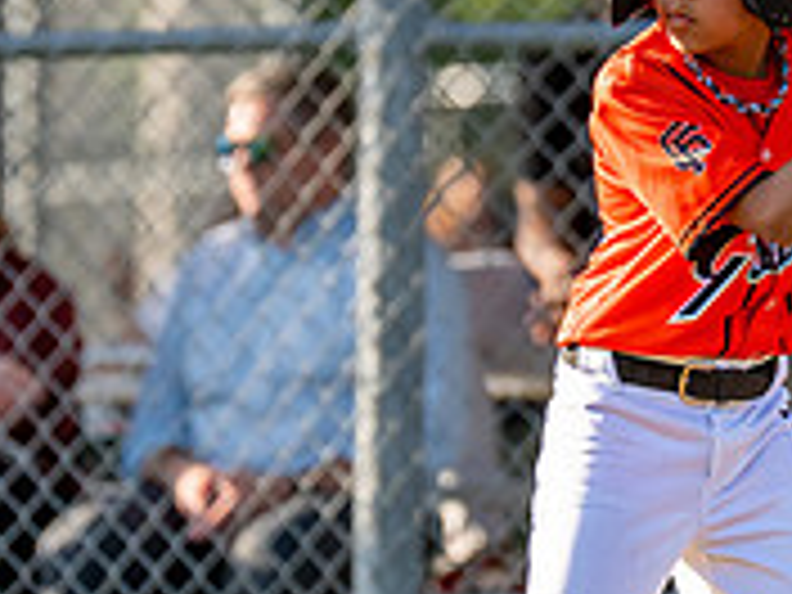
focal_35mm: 1097
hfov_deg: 1.8
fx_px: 25099
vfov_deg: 1.4
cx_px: 639
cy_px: 208
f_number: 2.8
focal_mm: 200
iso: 400
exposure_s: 1/2500
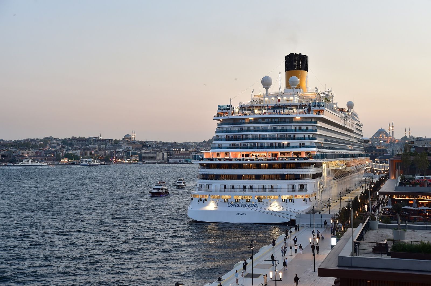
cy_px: 143
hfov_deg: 35.7
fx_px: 670
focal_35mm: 56
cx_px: 216
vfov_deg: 24.1
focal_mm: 56
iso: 640
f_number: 8
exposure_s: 1/15
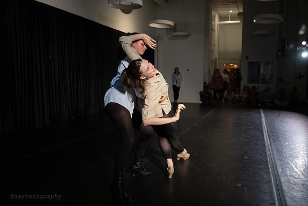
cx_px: 164
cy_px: 95
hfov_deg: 58.0
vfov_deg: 40.6
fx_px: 277
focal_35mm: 32
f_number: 4.5
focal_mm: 28
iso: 6400
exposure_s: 1/400
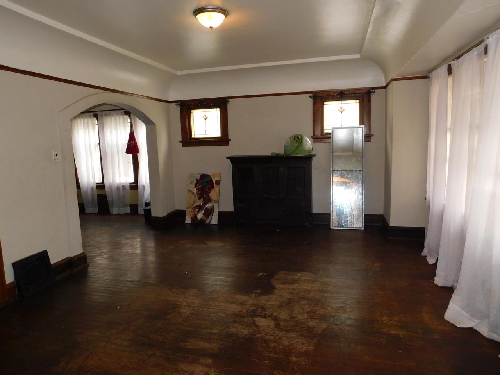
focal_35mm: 23
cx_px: 250
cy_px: 188
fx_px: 332
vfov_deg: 58.9
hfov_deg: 73.9
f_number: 3
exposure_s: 1/30
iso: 200
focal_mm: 4
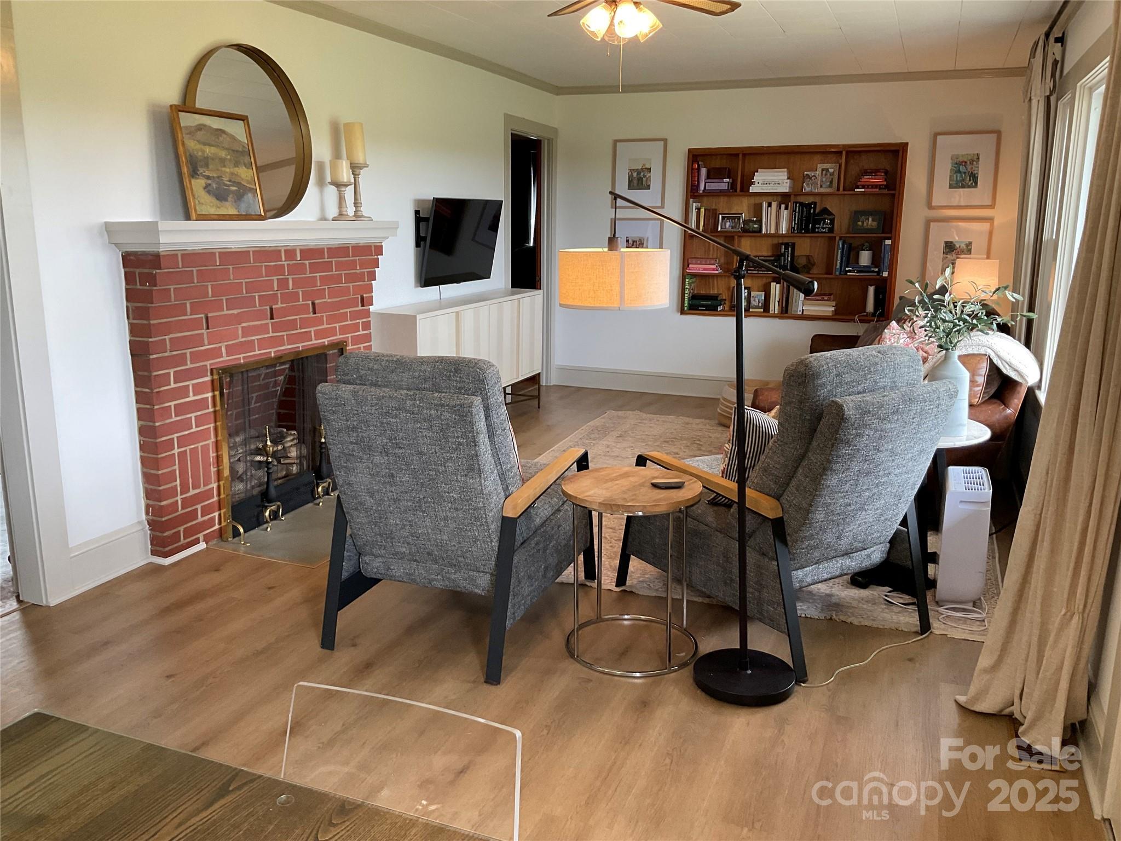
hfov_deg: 61.7
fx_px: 939
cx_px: 560
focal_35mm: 29
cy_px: 420
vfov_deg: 48.2
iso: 80
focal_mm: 3
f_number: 1.8
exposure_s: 1/60
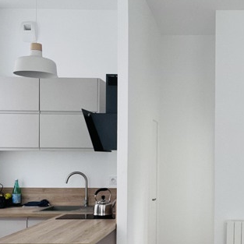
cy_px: 157
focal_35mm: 52
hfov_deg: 31.4
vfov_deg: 32.6
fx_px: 415
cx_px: 217
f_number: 2.2
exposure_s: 1/50
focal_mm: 2.71
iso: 64
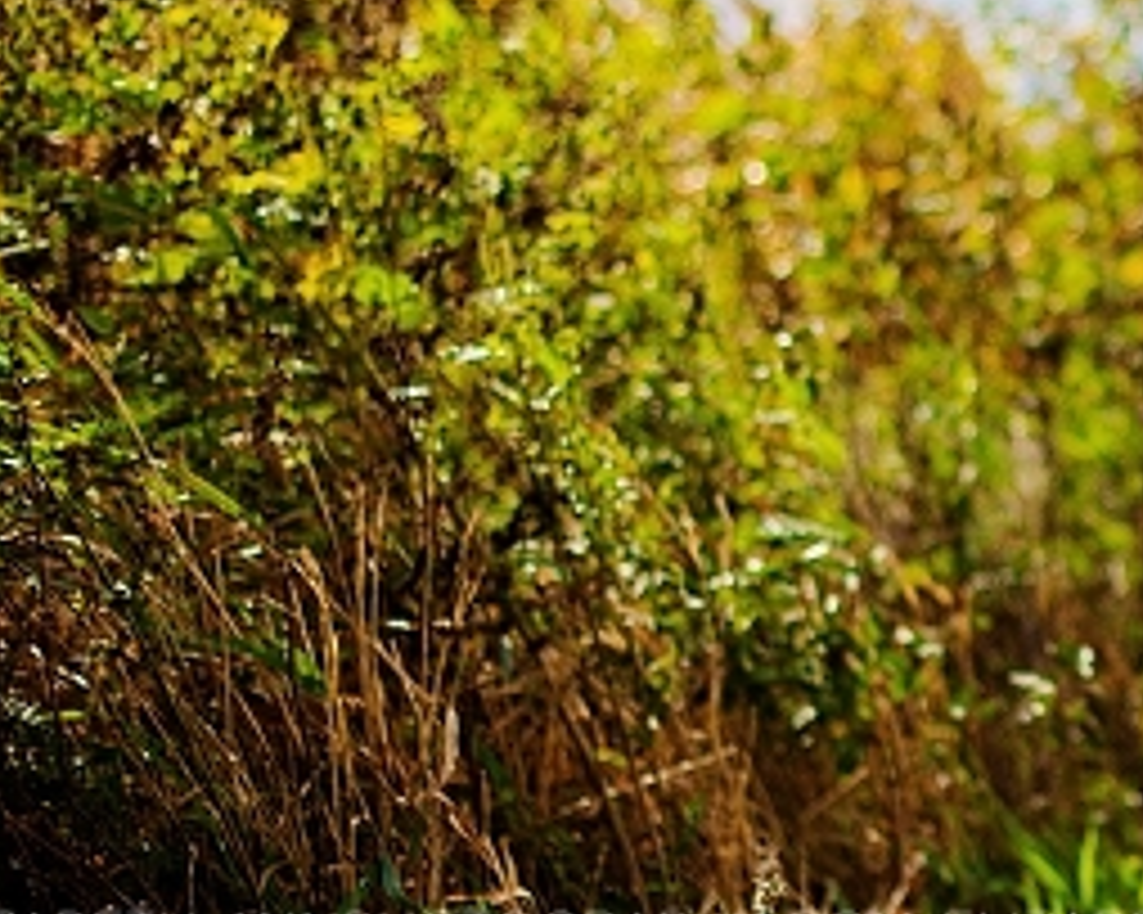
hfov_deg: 13.1
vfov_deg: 10.9
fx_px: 4802
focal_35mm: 142
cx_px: 1472
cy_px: 380
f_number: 2
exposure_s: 1/8000
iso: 200
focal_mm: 50
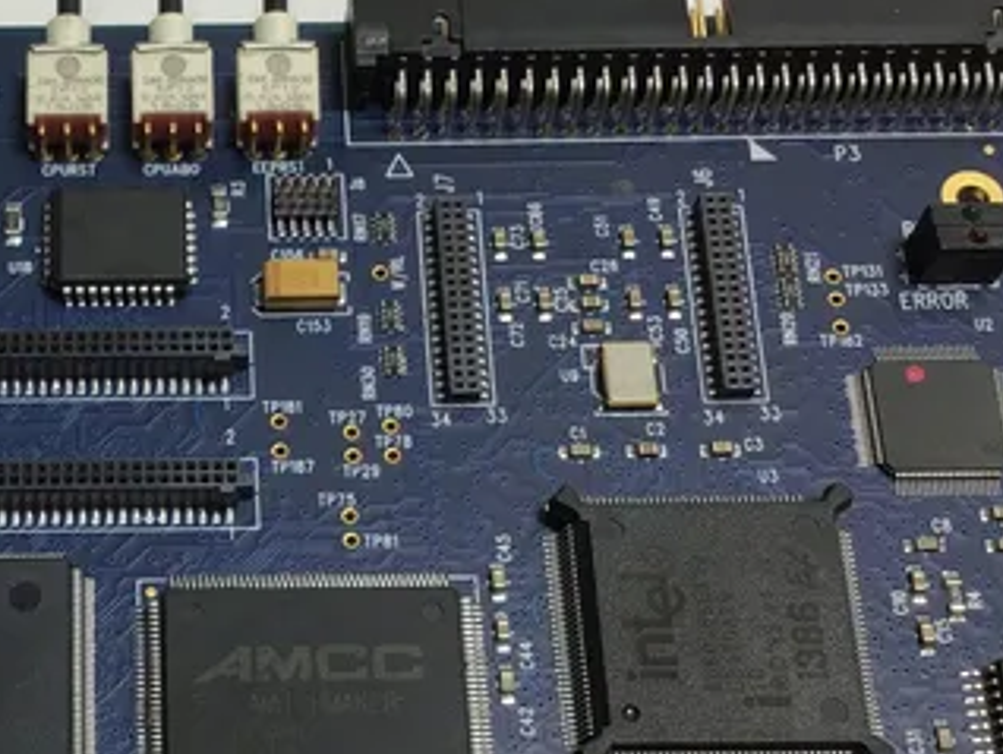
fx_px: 2117
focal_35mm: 73
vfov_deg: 20.0
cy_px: 582
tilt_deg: -65.8
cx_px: 126
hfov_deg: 25.9
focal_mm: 3.3
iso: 32
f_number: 2.4
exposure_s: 1/120
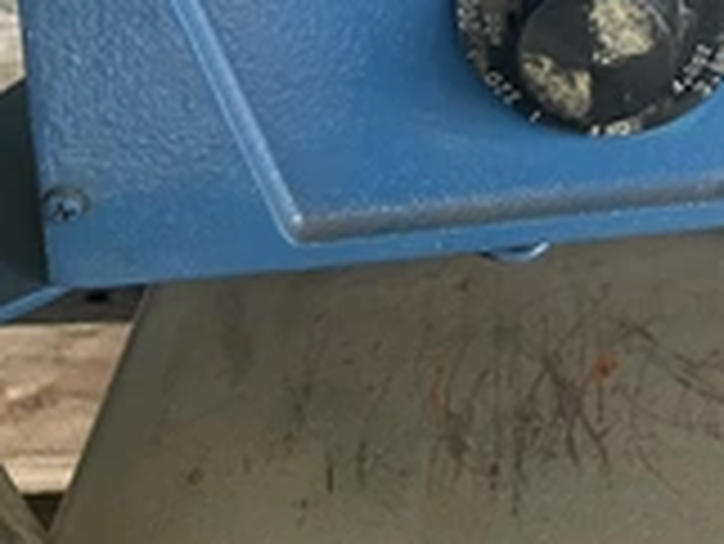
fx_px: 1507
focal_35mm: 72
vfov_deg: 19.2
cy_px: -126
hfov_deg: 25.0
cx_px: 809
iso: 50
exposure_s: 1/122
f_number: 1.8
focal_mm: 3
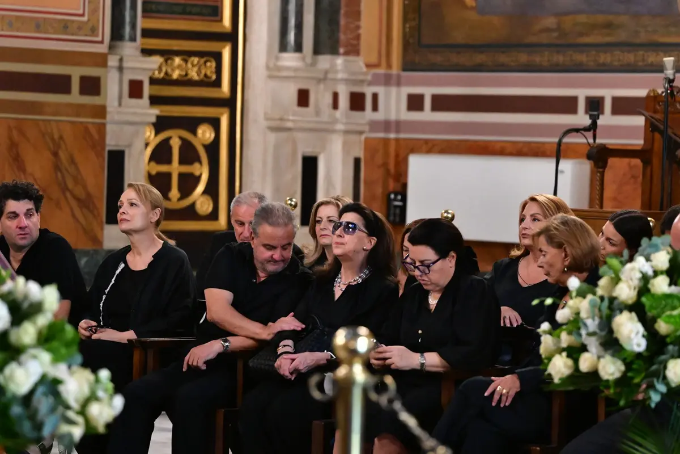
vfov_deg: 9.0
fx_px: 2890
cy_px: 227
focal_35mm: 153
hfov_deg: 13.4
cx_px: 340
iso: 8000
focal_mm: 102
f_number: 2.8
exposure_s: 1/160
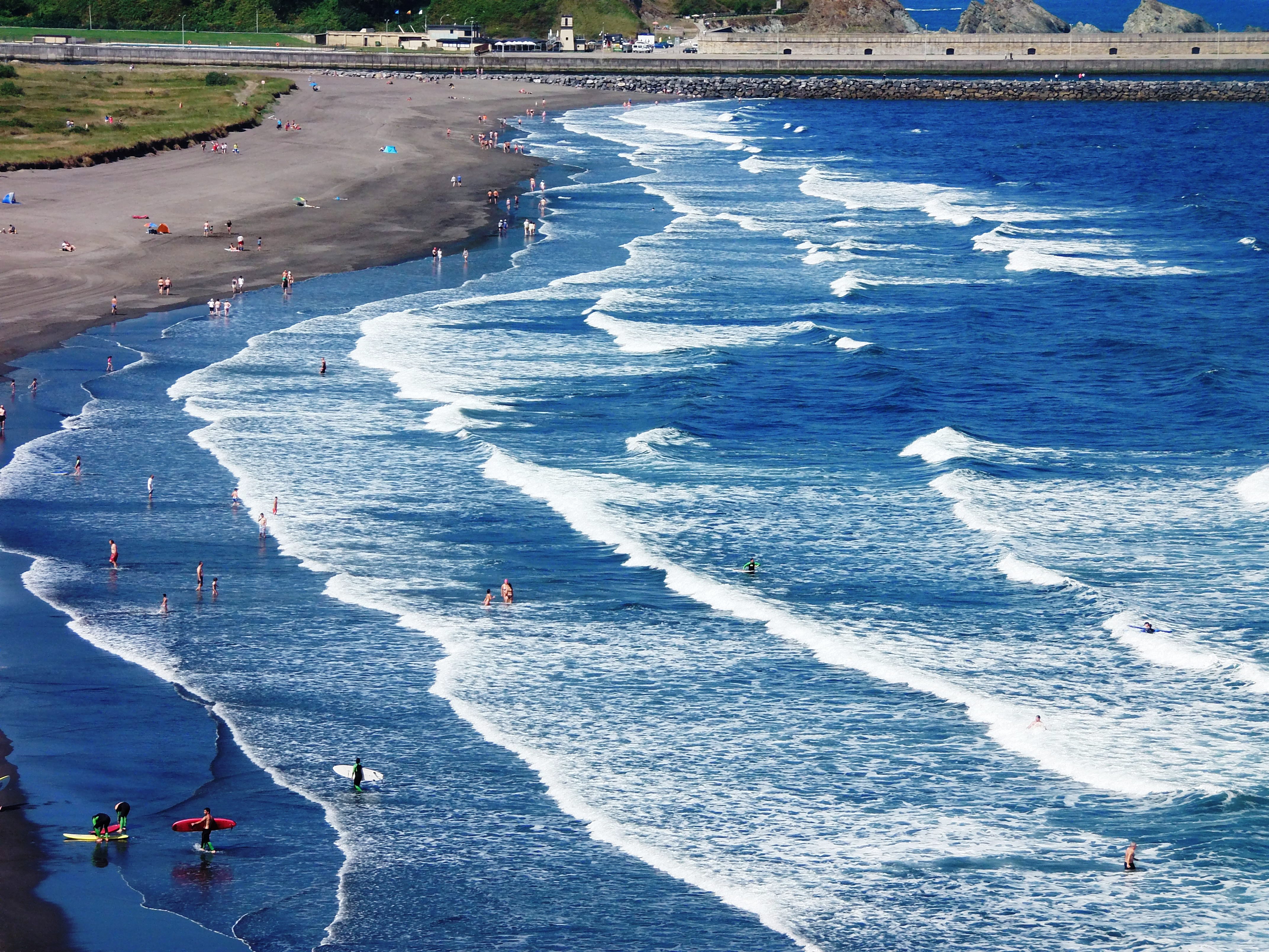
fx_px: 4912
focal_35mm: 134
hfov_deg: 14.7
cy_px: 476
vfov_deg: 11.1
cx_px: 634
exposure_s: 1/800
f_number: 4.6
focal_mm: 23.8
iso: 100
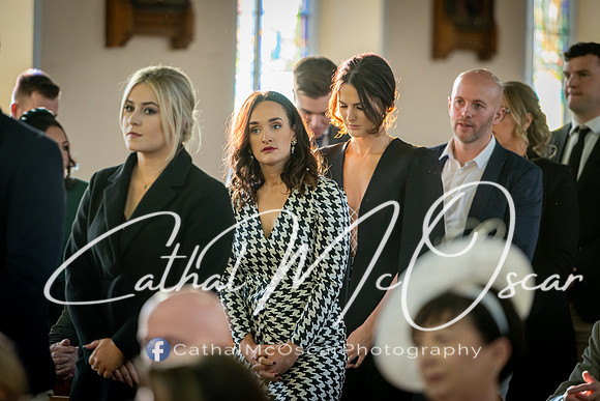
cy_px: 200
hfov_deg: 10.3
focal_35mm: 200
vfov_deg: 6.9
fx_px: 3334
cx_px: 300
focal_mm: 200
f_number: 2.8
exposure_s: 1/125
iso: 1000
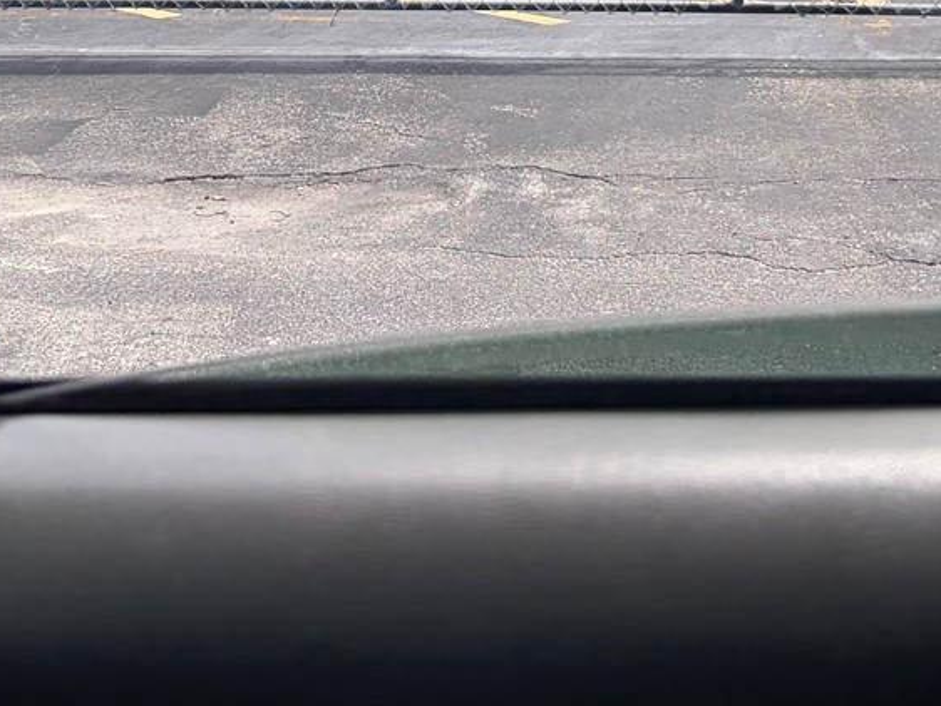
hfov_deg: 26.3
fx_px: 2012
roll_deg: +2.1
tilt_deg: +2.2
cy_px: -177
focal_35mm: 74
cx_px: 491
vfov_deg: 18.7
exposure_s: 1/1287
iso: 50
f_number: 1.6
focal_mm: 5.96
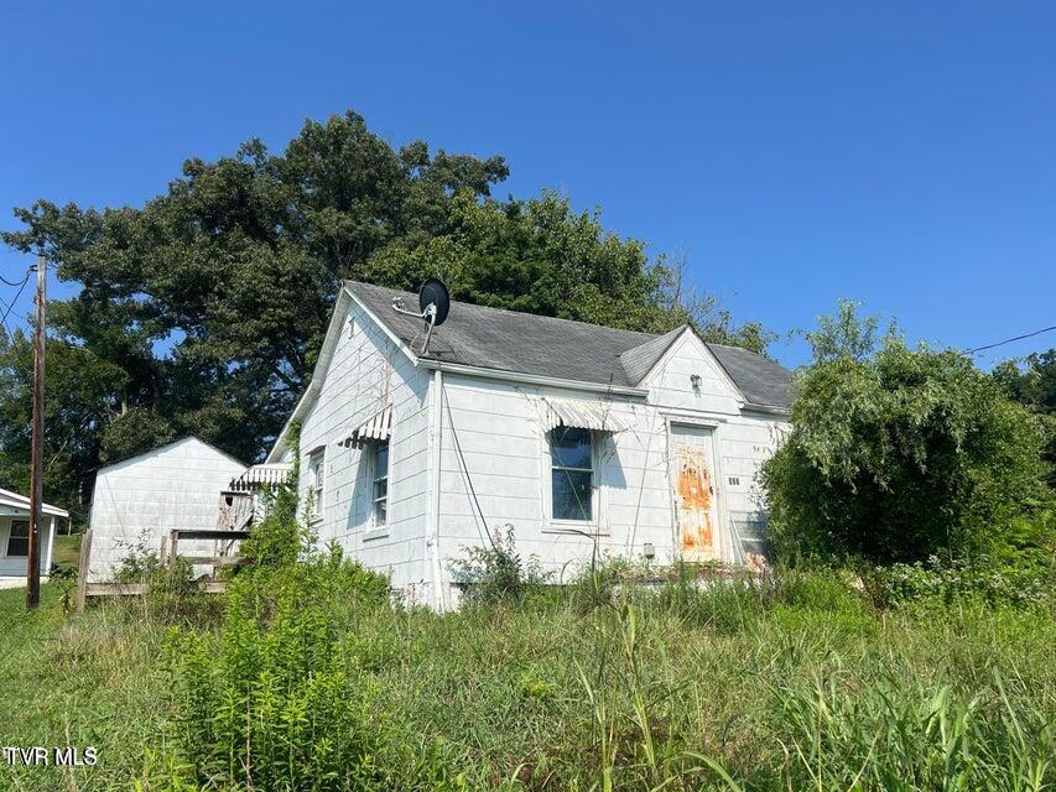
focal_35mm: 26
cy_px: 396
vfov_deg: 53.1
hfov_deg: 67.3
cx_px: 528
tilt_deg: +13.4
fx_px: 793
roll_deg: +1.0
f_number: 1.5
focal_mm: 5.7
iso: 50
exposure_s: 1/6211
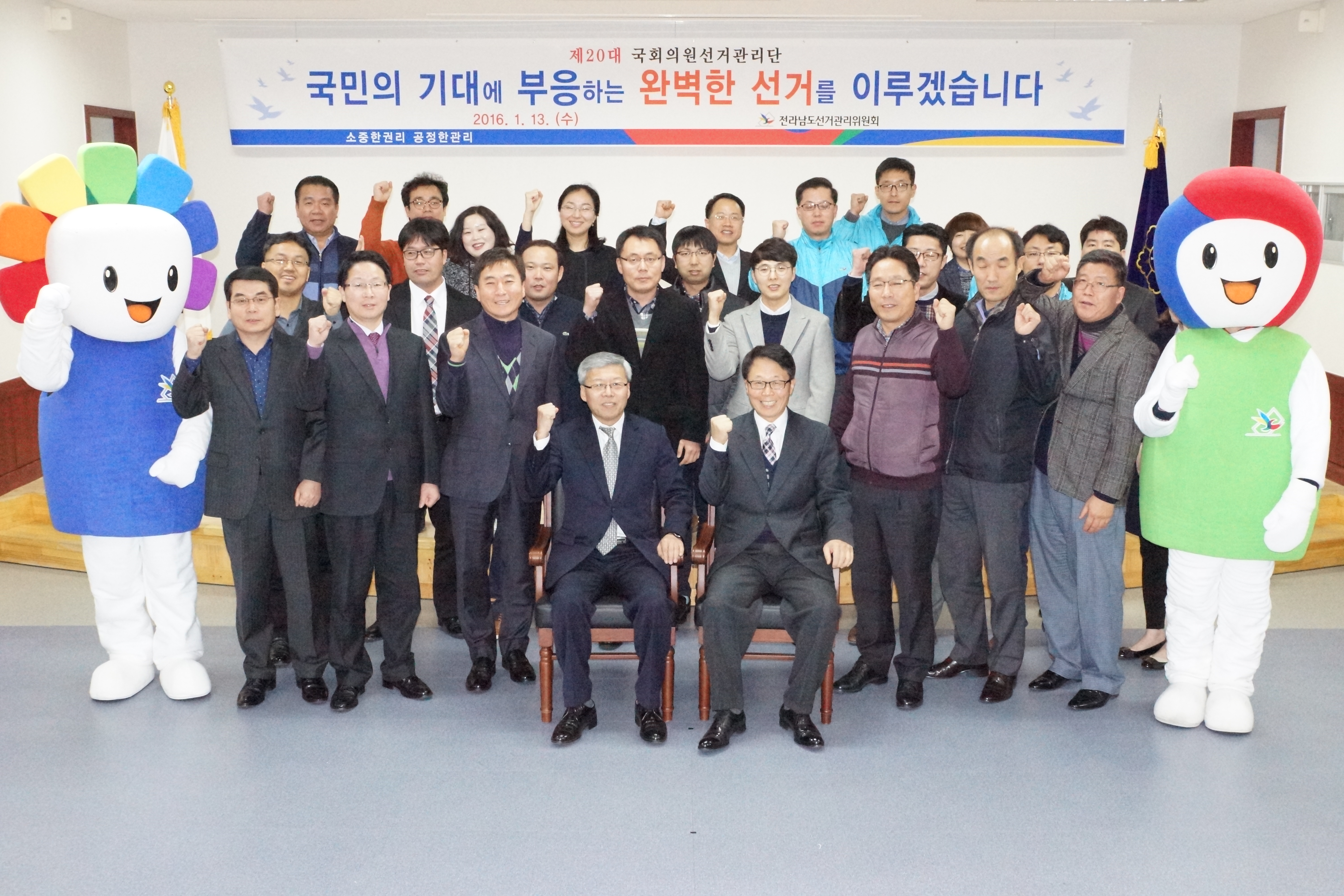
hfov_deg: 49.6
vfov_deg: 34.2
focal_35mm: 39
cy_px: 448
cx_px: 672
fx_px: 1456
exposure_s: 1/125
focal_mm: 26
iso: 6400
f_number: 6.3
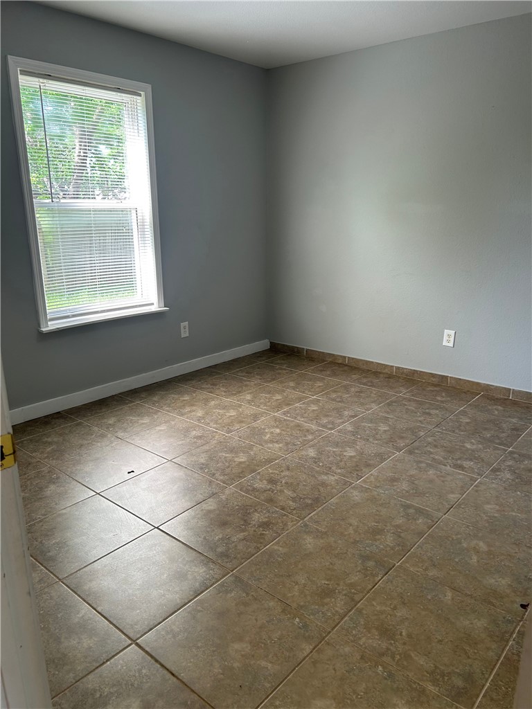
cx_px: 266
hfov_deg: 53.1
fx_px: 533
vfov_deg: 67.3
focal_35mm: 26
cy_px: 354
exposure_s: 1/125
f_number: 1.5
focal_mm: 5.7
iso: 64
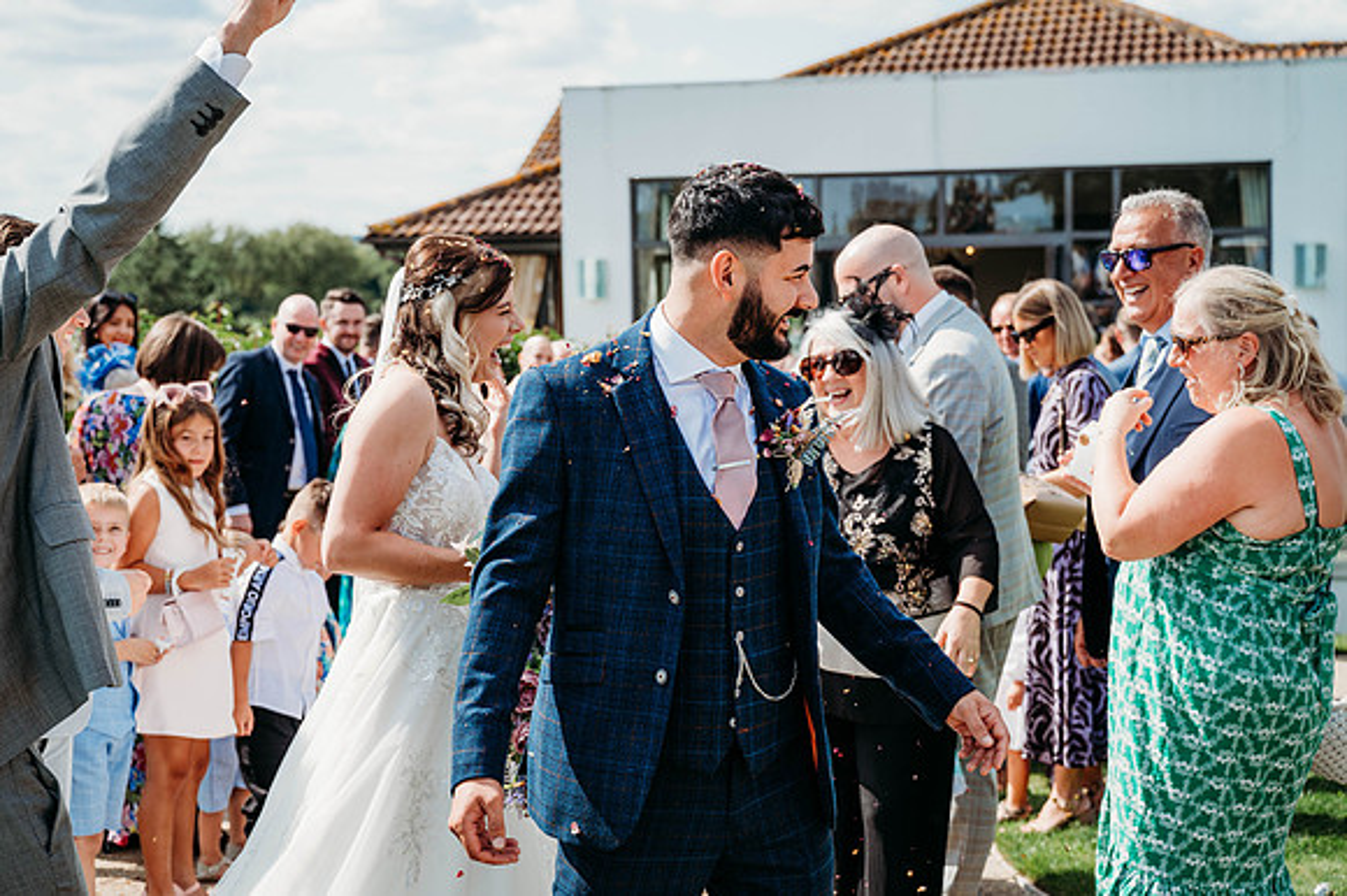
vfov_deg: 23.0
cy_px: 448
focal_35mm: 59
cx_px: 674
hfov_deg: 34.0
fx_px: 2206
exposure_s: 1/800
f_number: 5
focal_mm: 59
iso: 140
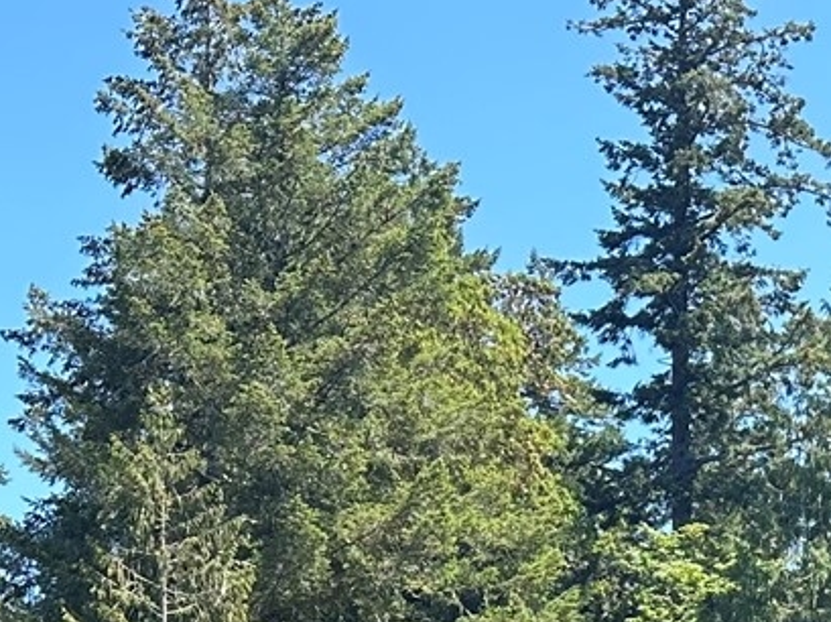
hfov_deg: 20.2
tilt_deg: -1.9
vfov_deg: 13.9
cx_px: 827
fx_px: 2255
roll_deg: -0.6
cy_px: 1138
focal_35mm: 94
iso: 80
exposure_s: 1/1019
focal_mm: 6.86
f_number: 1.78
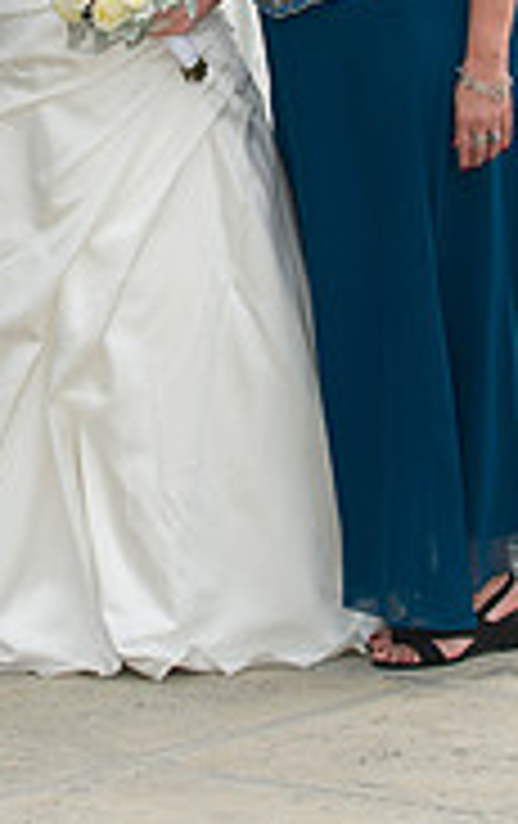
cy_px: -9
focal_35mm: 205
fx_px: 4612
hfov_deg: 6.4
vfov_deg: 10.1
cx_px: 115
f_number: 4.5
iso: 200
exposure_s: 1/200
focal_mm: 82
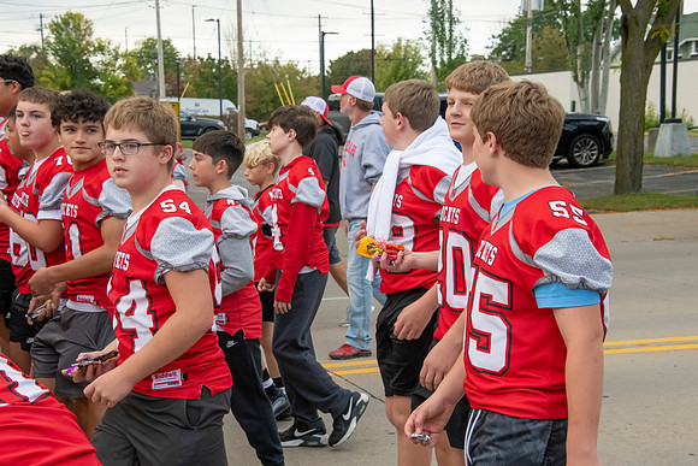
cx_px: 349
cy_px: 233
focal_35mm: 70
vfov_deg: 19.5
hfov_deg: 28.8
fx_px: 1357
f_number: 11
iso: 3200
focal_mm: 70
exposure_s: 1/400
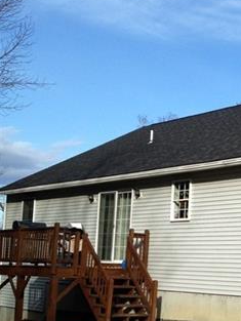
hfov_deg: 17.3
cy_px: 214
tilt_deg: +3.0
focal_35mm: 81
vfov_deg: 24.0
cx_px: 294
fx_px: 751
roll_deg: -2.6
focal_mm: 4.12
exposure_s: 1/1550
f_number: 2.4
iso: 64
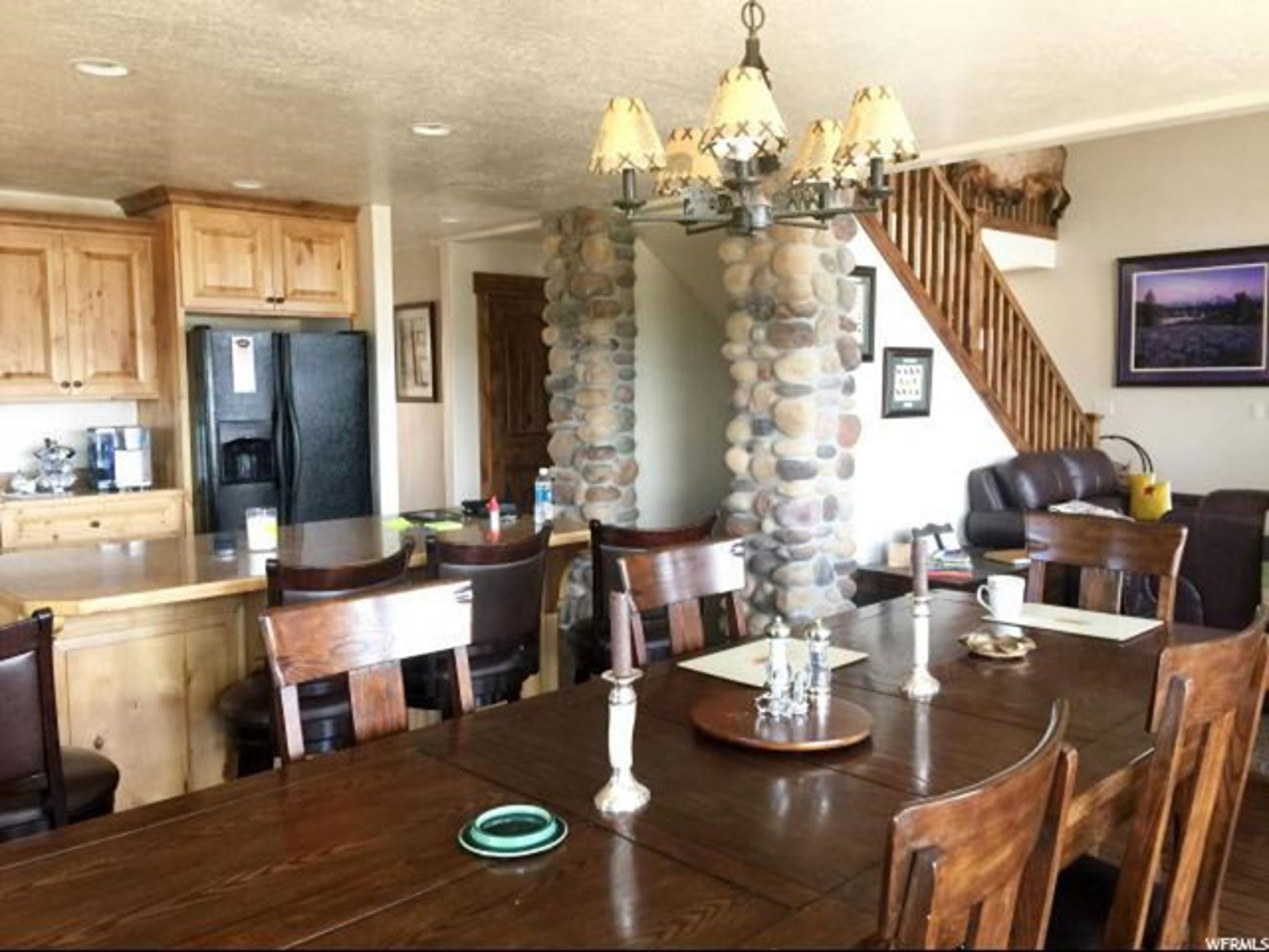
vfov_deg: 48.2
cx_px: 634
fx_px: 1063
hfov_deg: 61.7
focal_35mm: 29
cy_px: 476
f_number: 2.2
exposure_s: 1/30
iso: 50
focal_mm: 4.15
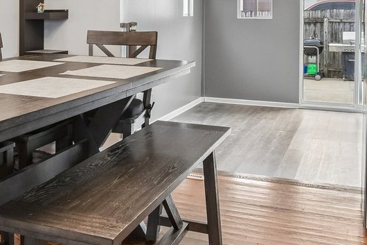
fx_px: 538
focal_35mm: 53
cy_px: 24
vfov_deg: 24.9
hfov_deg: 37.0
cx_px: 105
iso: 400
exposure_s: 1/13
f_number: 8
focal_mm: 11.5
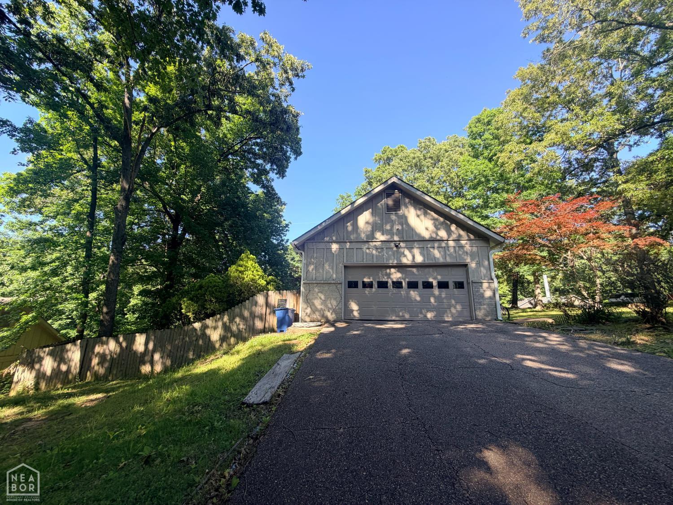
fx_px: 272
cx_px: 336
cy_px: 252
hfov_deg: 102.1
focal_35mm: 14
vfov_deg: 85.7
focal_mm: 2.22
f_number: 2.2
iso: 40
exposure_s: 1/243
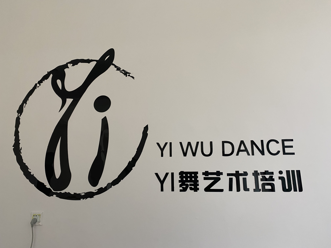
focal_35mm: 26
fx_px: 249
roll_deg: -0.5
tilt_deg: +12.1
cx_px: 166
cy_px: 124
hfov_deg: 67.3
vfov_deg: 53.1
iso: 100
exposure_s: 1/50
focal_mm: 4.25
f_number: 1.8
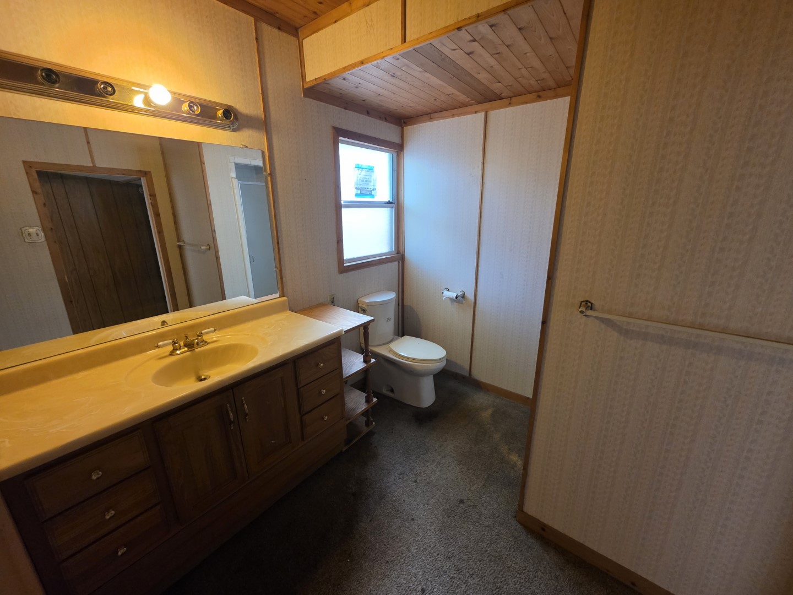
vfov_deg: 89.9
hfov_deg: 106.2
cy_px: 298
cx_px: 396
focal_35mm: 13
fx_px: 298
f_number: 1.9
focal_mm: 2.2
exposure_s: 1/60
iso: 500
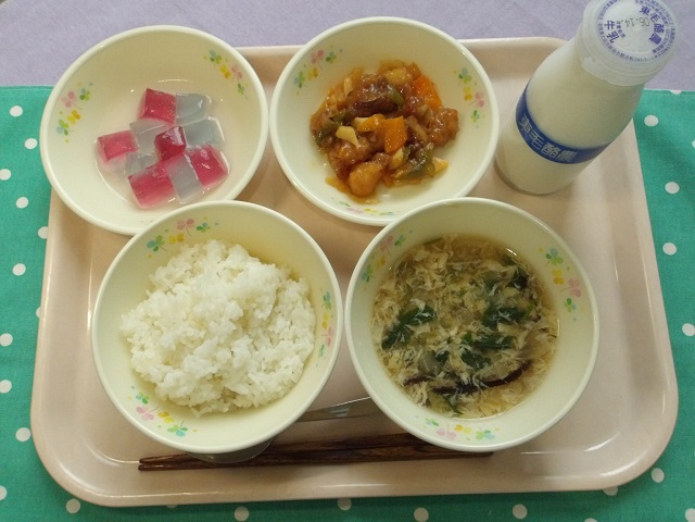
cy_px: 261
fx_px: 542
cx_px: 348
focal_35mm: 27
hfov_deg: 65.3
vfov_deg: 51.4
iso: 888
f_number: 10.4
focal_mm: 4.9
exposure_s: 1/60
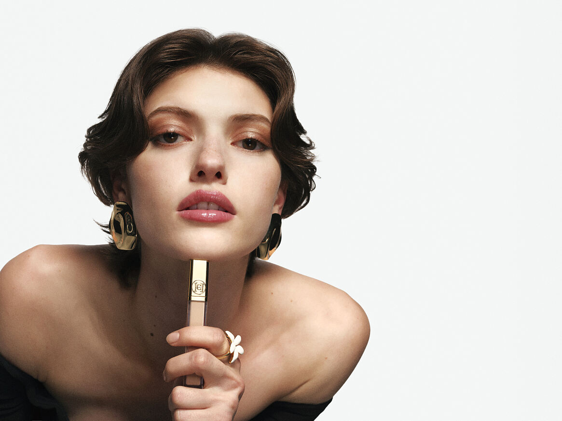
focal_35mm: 50
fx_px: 812
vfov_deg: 29.1
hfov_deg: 38.2
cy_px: 210
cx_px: 281
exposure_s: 1/125
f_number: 11
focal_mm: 63
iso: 200
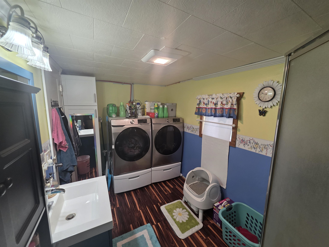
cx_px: 164
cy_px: 124
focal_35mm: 13
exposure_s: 1/120
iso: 160
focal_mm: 2.2
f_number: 1.9
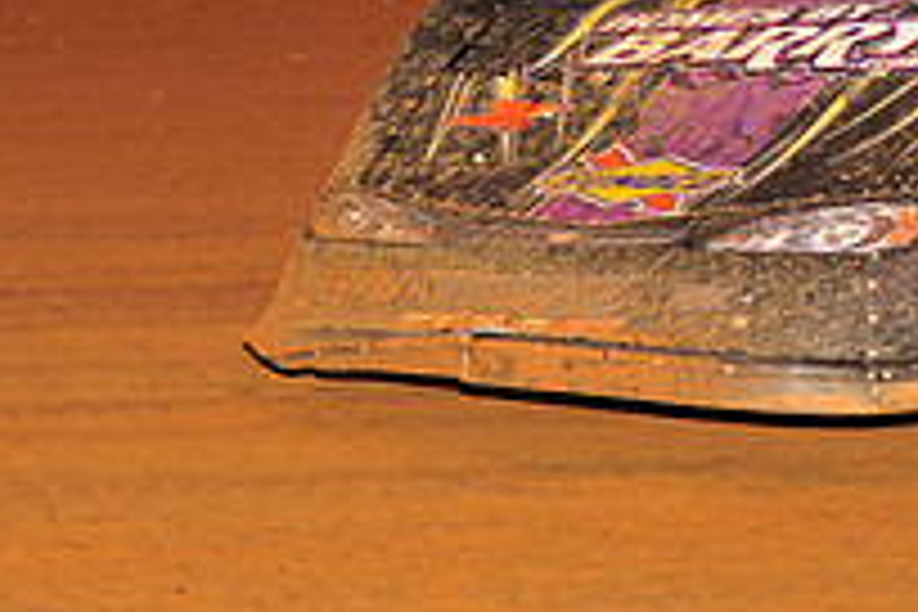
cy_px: -14
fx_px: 5788
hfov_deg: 8.9
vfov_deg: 6.0
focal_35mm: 227
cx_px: 1188
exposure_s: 1/320
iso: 1250
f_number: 7.1
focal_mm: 80
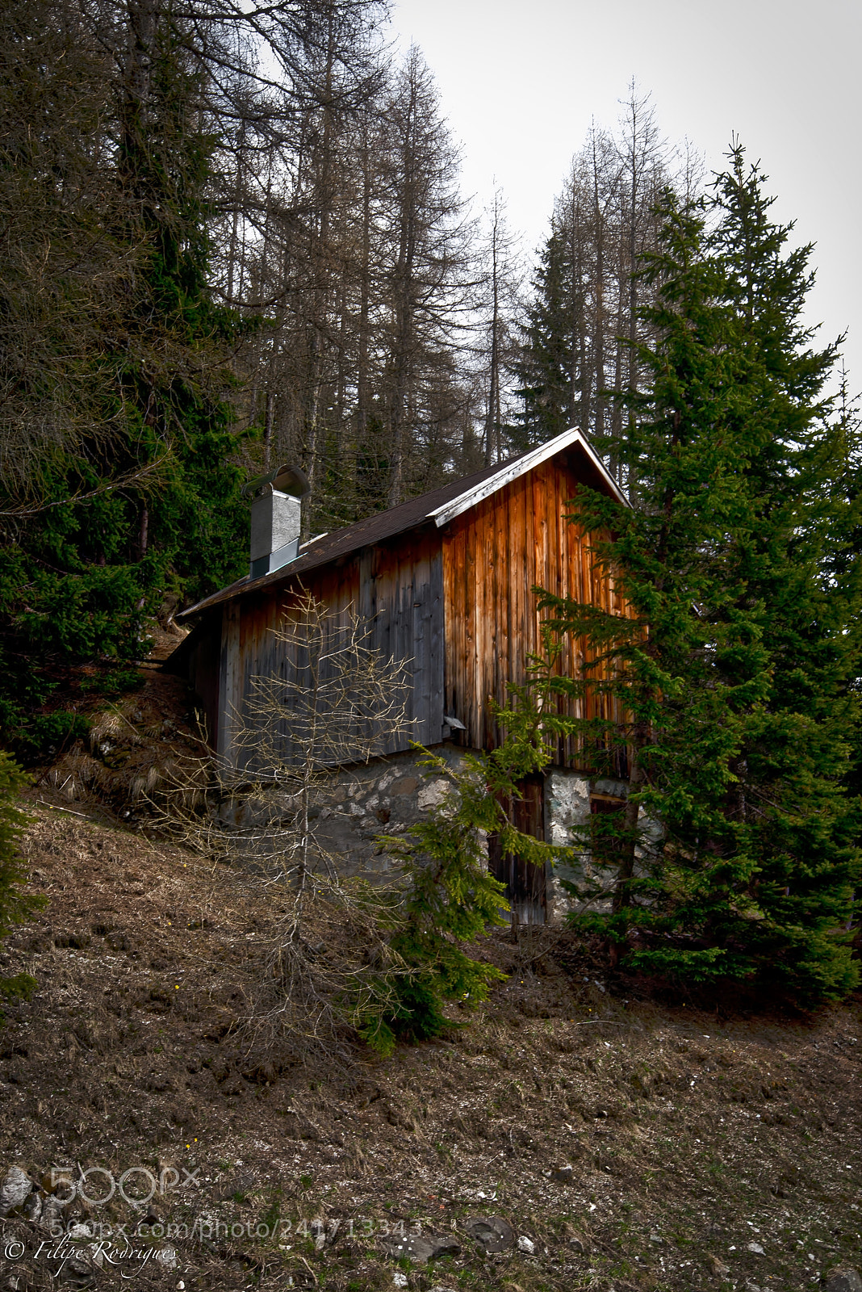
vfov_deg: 54.4
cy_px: 646
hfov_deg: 37.9
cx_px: 431
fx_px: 1256
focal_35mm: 35
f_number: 16
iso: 100
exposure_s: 1/10
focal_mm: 35
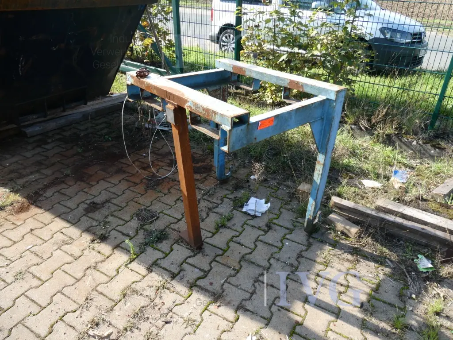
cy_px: 170
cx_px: 226
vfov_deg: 56.8
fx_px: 314
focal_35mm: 24
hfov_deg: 71.6
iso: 80
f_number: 3.3
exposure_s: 1/250
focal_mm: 4.3
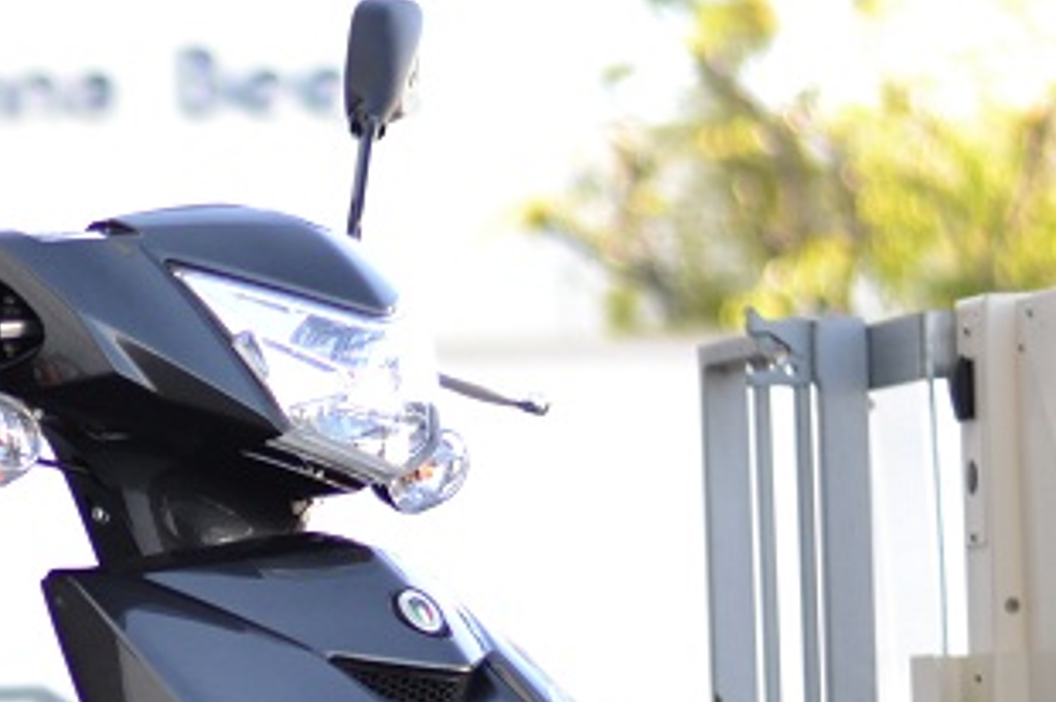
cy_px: 906
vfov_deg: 5.6
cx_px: -66
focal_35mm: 242
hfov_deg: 8.5
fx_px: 7091
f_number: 1.8
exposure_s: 1/500
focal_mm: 50
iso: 100
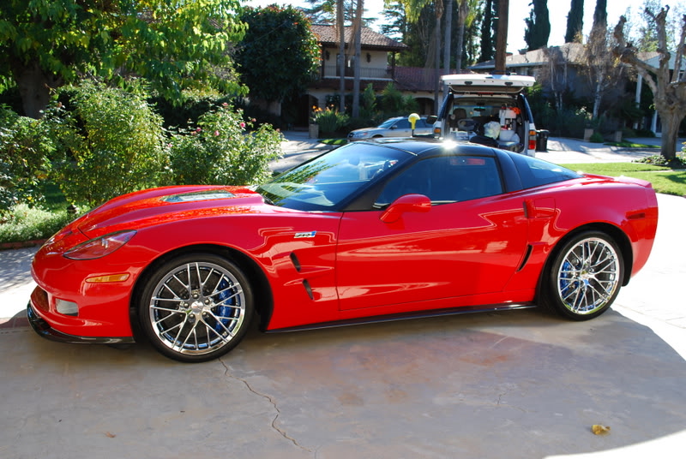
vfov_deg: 37.0
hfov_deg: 53.1
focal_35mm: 36
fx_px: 687
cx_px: 343
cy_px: 230
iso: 100
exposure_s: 1/125
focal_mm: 24
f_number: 5.6
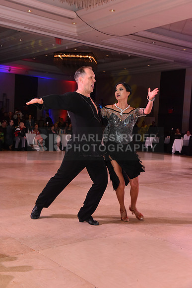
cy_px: 144
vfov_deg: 39.6
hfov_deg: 27.0
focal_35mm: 50
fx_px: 400
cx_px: 96
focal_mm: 50
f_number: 6.3
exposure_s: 1/320
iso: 2500
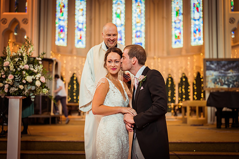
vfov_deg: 27.0
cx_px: 120
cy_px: 80
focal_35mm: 50
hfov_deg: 39.6
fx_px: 332
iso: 500
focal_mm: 50
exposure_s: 1/160
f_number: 2.2
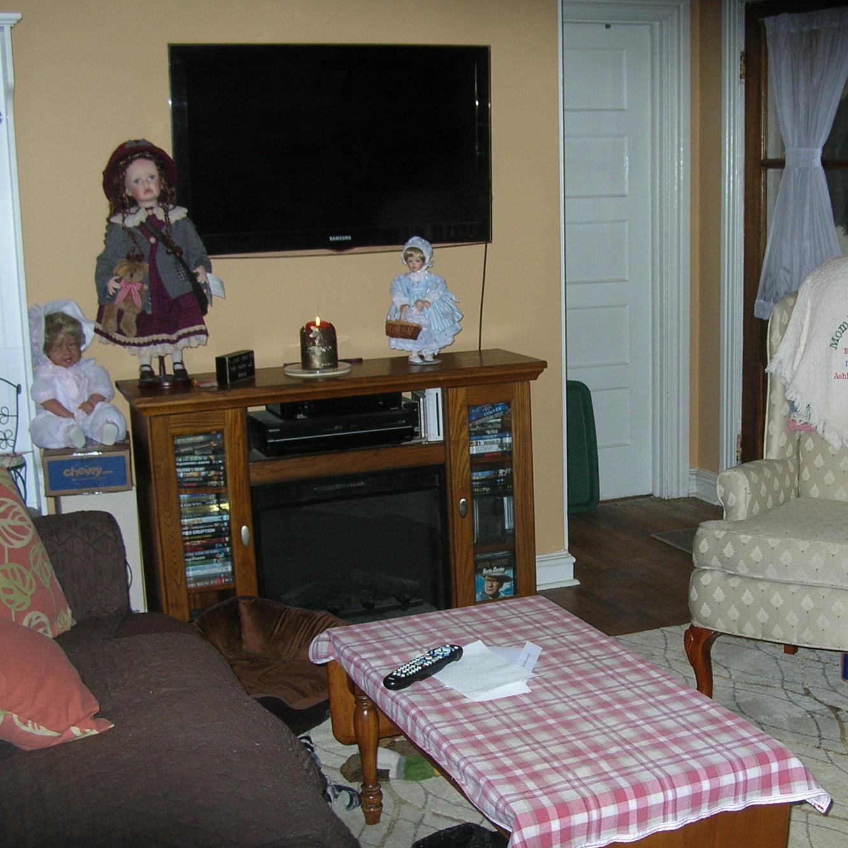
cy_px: 467
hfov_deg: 34.1
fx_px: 1358
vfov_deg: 34.6
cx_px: 607
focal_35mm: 49
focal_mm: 6
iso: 65
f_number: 2.7
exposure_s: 1/60.1
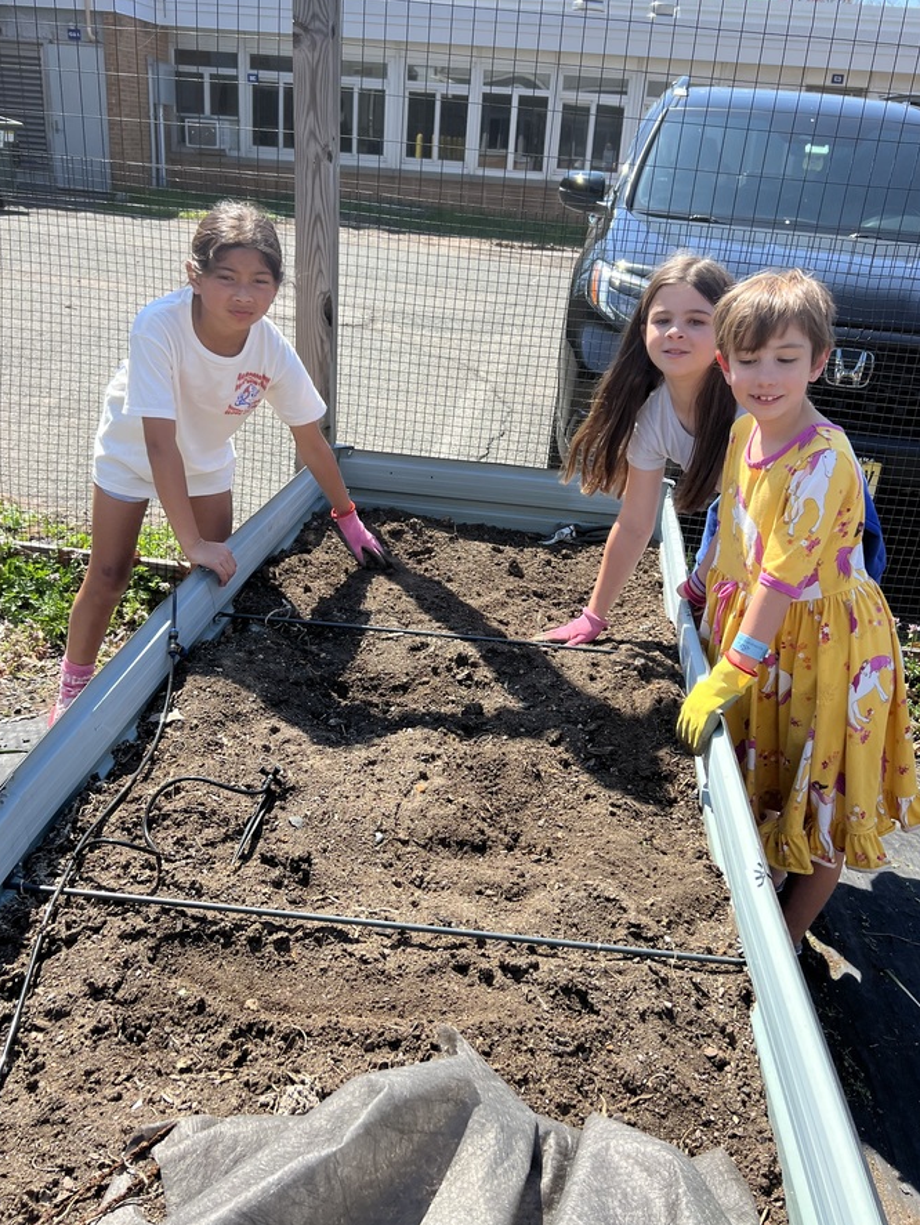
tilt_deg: -19.1
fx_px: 1062
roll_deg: -3.8
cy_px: 559
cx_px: 479
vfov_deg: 59.9
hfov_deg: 46.8
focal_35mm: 30
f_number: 1.5
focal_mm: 5.7
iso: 50
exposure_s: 1/1553
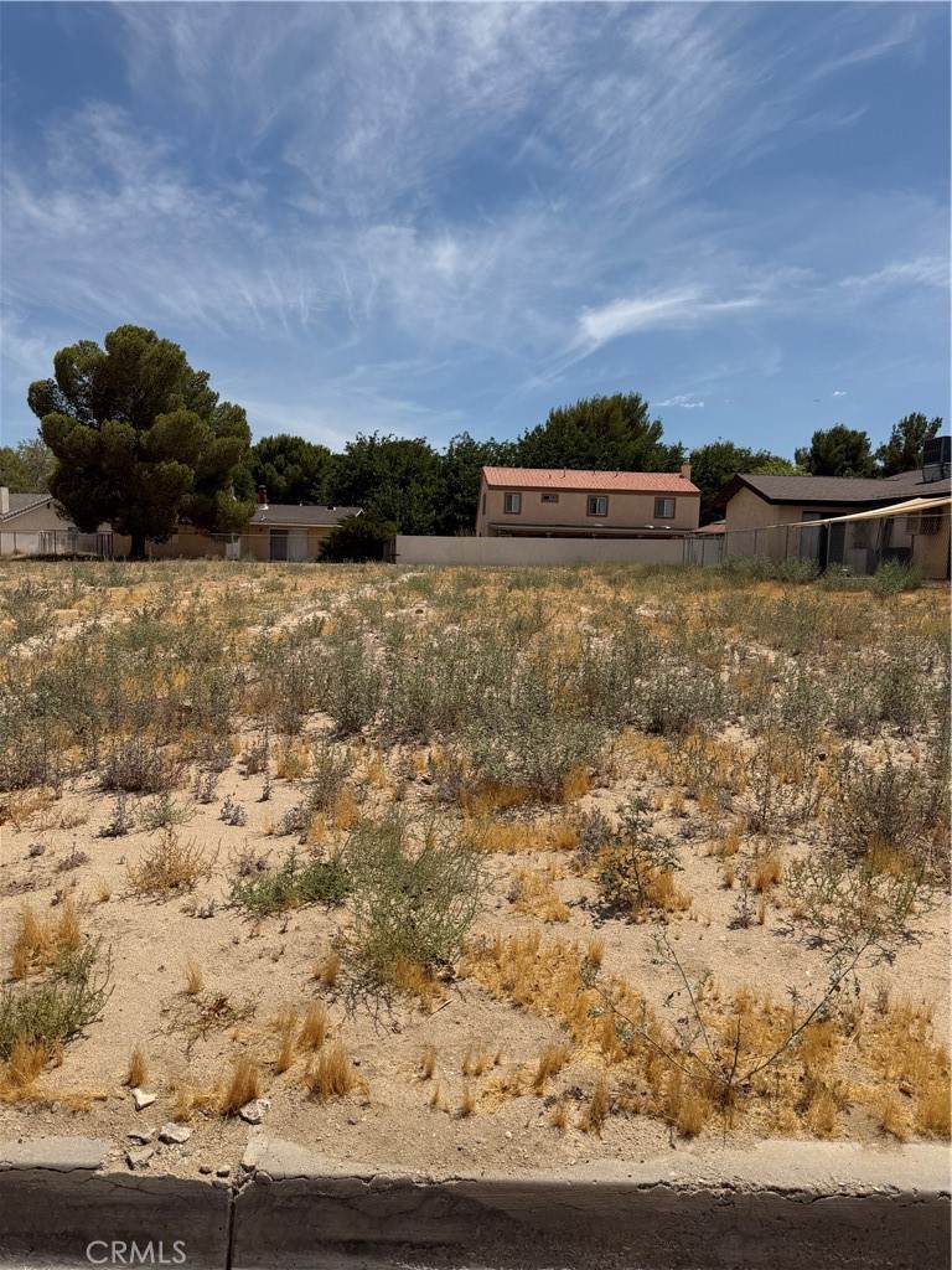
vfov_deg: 71.6
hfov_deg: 56.8
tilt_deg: -5.0
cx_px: 476
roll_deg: -1.4
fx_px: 880
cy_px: 635
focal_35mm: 24
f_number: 1.78
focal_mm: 6.76
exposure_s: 1/9091
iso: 80
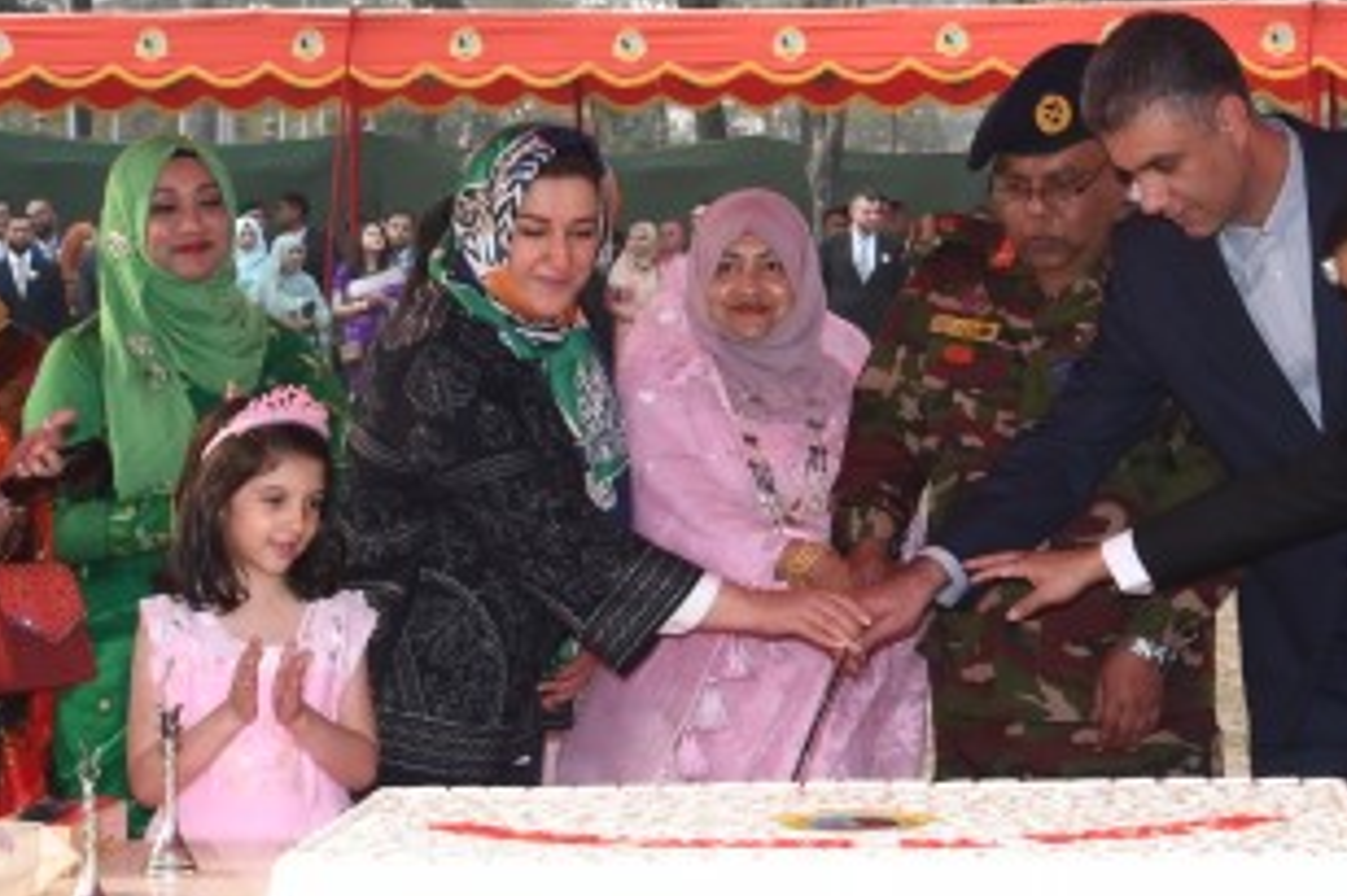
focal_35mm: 116
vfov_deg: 11.8
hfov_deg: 17.5
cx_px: 1032
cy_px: 236
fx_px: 4338
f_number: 10
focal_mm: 31
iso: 400
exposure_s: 1/160
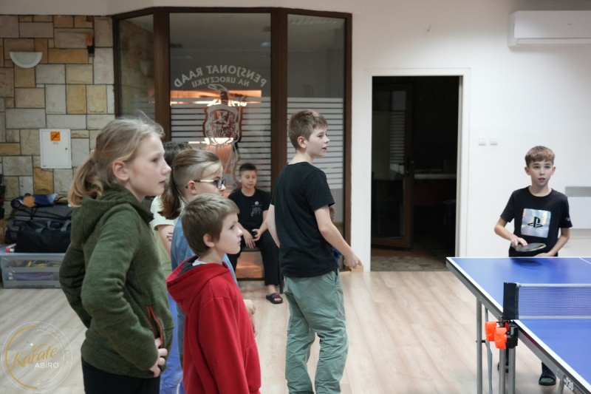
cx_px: 296
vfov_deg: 31.2
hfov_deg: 45.4
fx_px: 706
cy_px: 197
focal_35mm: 43
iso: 5000
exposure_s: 1/160
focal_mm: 43
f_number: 4
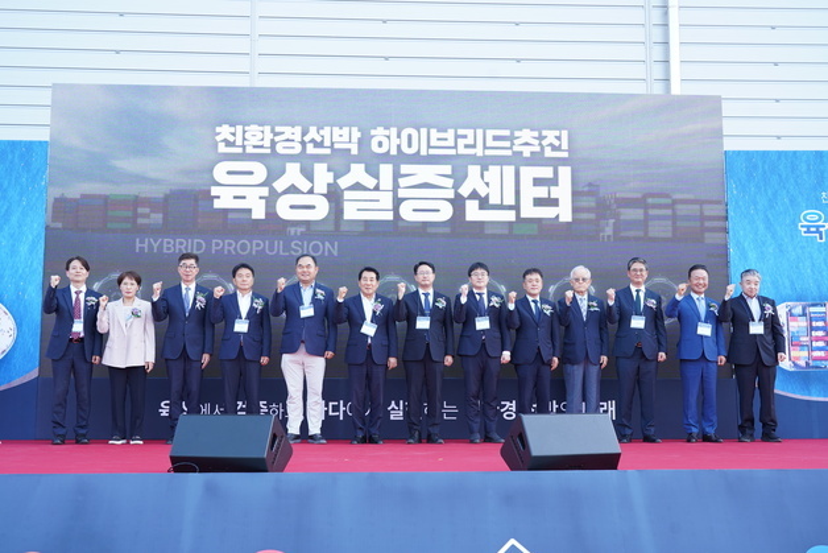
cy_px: 276
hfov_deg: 46.4
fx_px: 966
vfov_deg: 31.9
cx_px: 414
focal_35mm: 42
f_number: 6.3
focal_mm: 42
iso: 400
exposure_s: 1/125
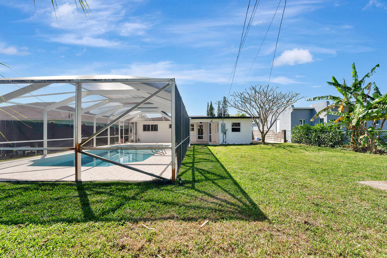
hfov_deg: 104.2
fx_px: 151
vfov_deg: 81.2
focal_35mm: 14
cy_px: 129
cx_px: 194
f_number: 10
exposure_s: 1/160
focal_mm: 14
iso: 100
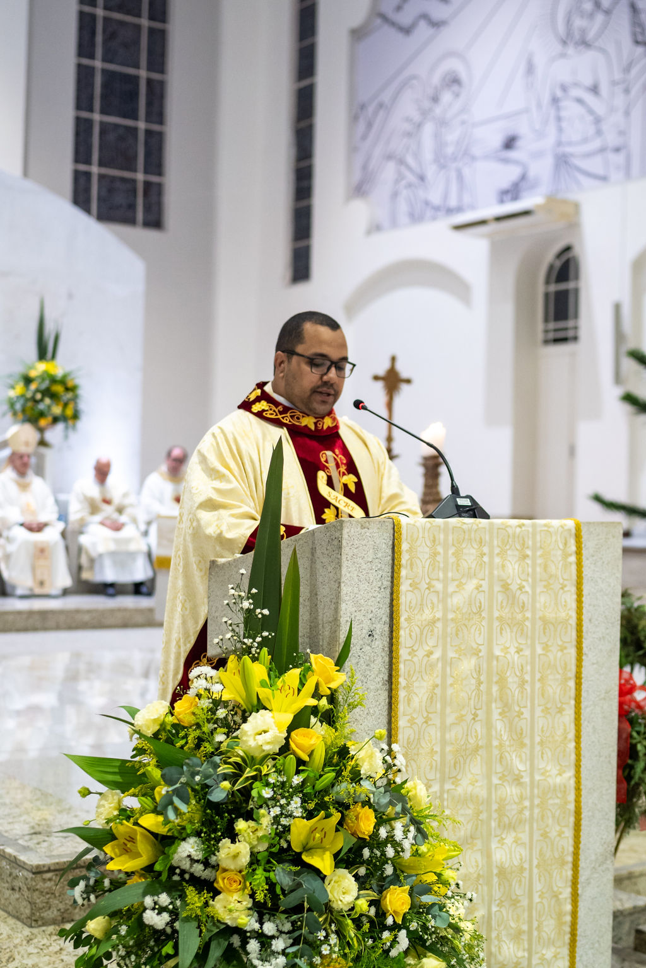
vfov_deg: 38.2
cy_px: 484
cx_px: 323
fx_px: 1400
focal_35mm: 52
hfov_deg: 26.0
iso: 1600
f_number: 2
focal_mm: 35
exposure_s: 1/160
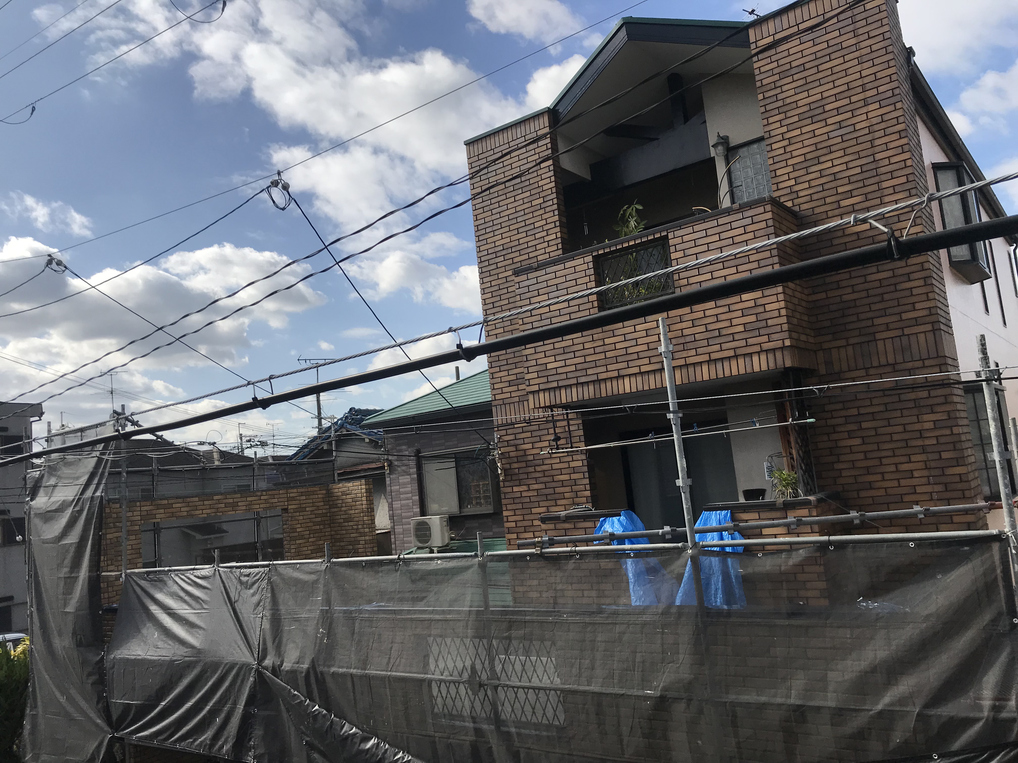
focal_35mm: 28
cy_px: 382
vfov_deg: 49.7
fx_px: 823
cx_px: 509
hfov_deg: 63.4
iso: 20
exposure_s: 1/3195
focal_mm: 3.99
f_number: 1.8
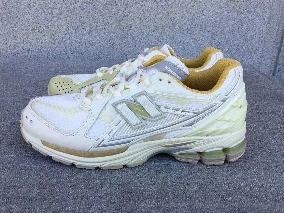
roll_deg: -2.2
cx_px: 143
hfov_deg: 56.8
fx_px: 263
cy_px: 110
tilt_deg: -24.2
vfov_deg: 44.2
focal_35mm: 32
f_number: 2.4
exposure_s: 1/364
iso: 25
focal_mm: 3.3
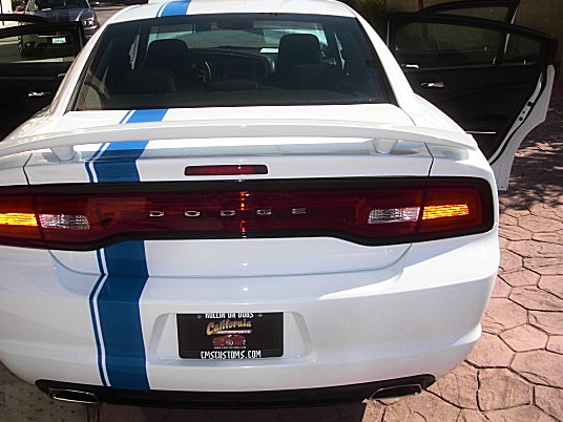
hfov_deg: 43.7
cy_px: 184
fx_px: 699
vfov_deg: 33.6
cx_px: 243
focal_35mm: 43
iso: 50
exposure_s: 1/1000
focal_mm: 6.3
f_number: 2.8
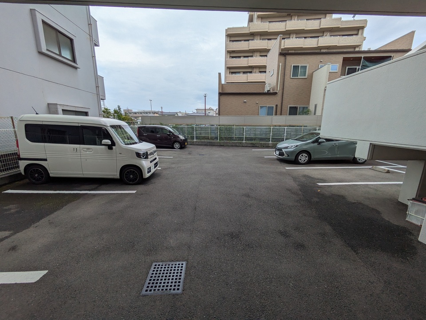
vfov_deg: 85.7
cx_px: 213
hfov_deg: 102.1
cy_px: 160
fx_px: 172
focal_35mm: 14
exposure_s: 1/1631
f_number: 2.2
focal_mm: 1.83
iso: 49
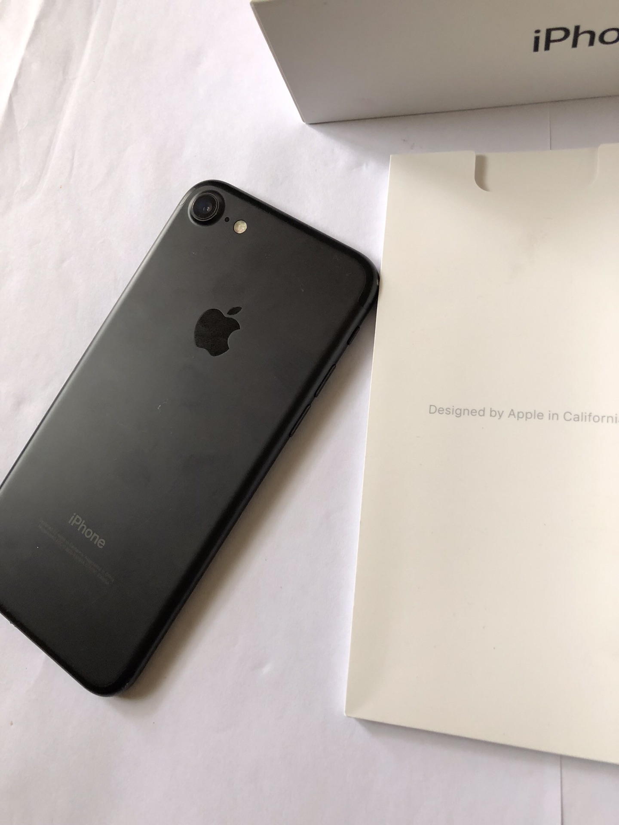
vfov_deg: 63.4
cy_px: 412
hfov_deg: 49.7
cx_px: 310
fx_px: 668
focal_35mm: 28
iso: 40
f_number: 1.8
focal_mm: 4
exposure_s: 1/30
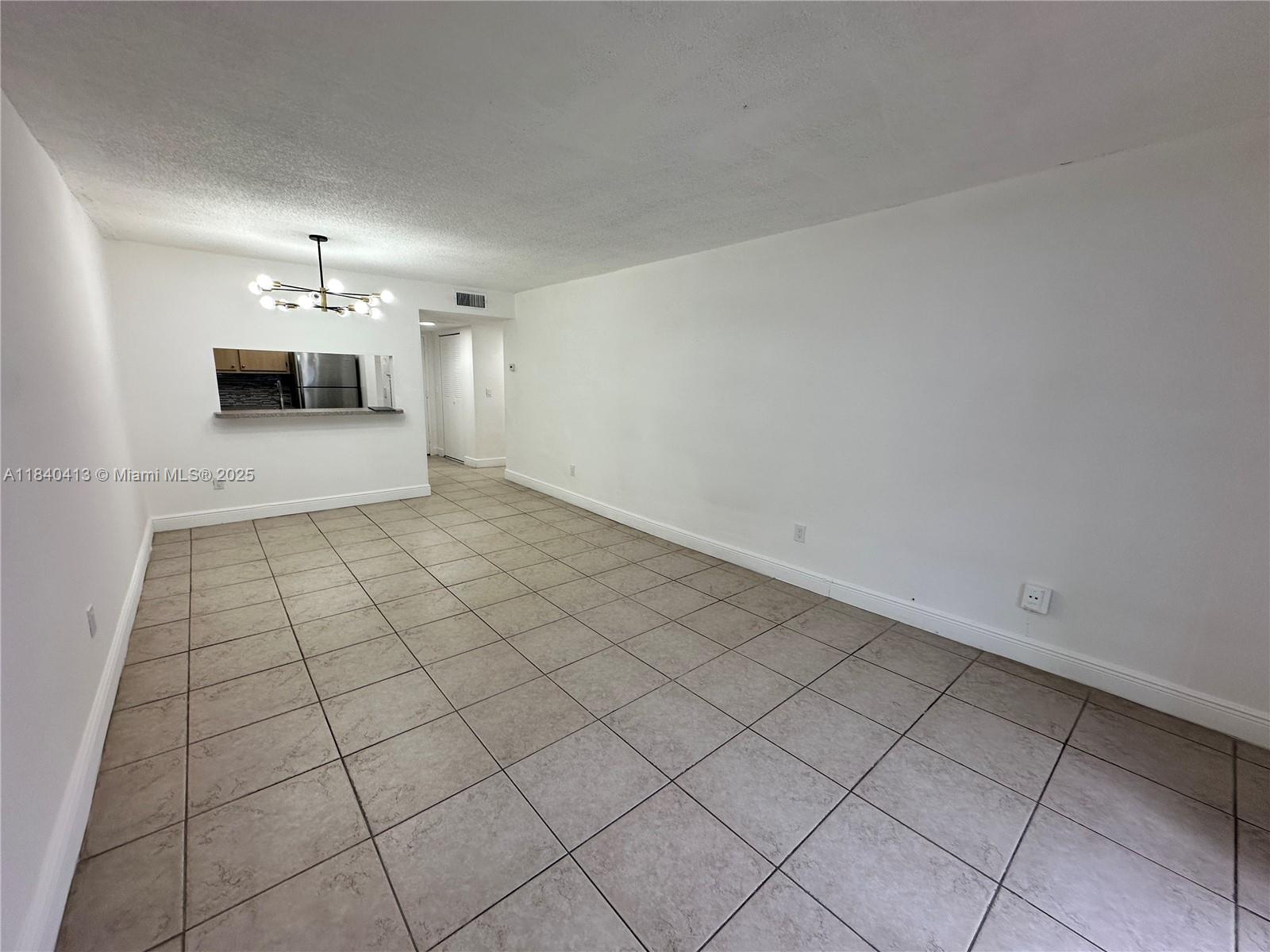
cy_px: 476
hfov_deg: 102.1
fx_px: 514
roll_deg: -1.6
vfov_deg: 85.7
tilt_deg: -10.7
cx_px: 635
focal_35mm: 14
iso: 80
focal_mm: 2.22
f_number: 2.2
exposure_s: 1/120
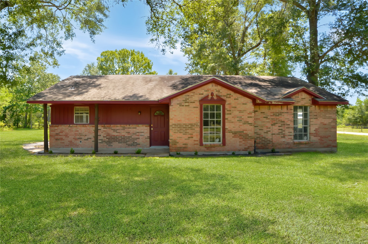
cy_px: 122
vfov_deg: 59.4
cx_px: 184
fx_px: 214
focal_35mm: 21
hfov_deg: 81.3
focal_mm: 14
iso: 110
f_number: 5.6
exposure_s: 1/125
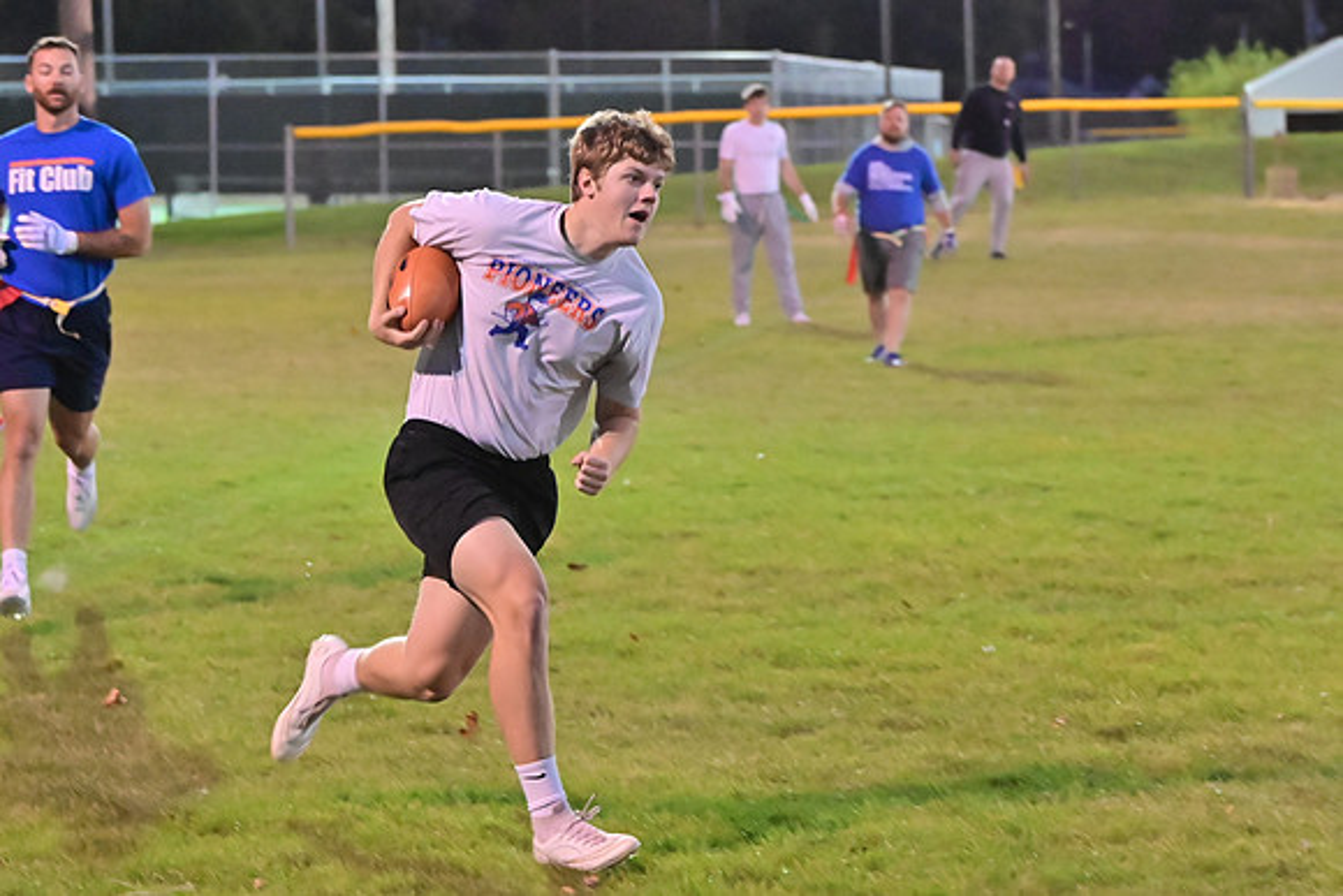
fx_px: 5261
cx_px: 672
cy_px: 448
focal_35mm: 141
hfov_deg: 14.5
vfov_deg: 9.7
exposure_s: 1/400
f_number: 4
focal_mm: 94
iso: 6400
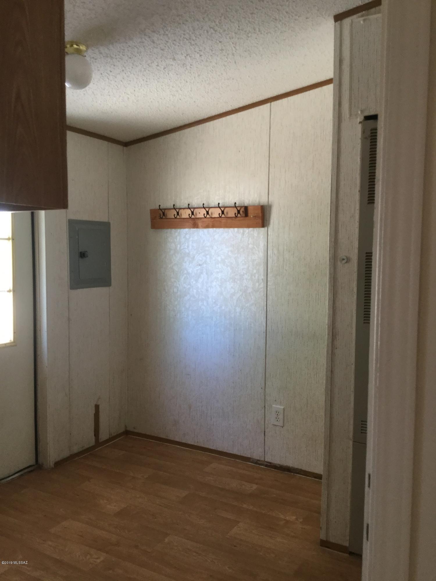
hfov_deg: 45.4
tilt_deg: +0.2
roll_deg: -1.2
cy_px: 290
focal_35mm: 31
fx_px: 521
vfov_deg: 58.4
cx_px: 218
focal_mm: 3.3
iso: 64
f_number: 2.4
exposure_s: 1/30
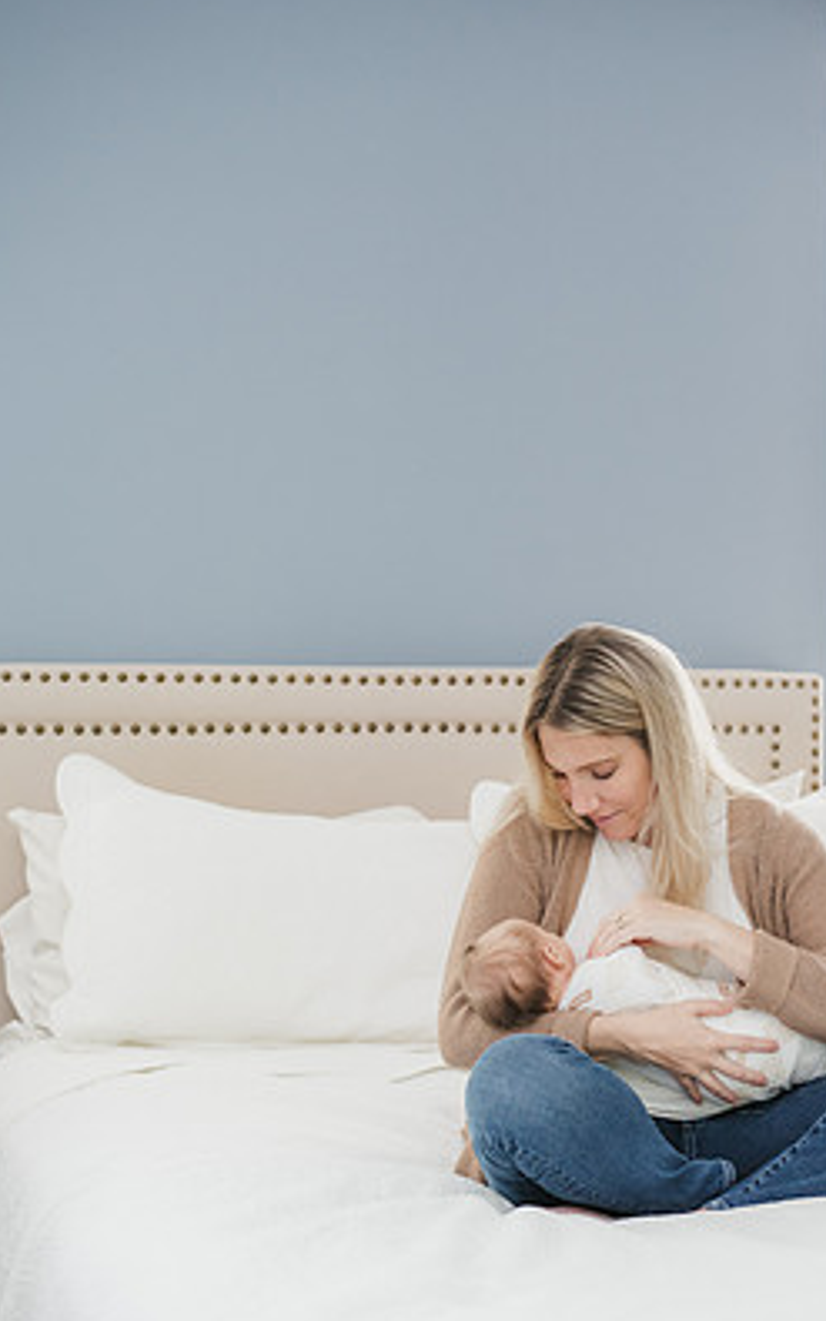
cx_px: 485
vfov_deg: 35.1
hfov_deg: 22.3
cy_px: 699
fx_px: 2088
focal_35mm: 58
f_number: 2.5
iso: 1000
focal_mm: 50
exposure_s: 1/250
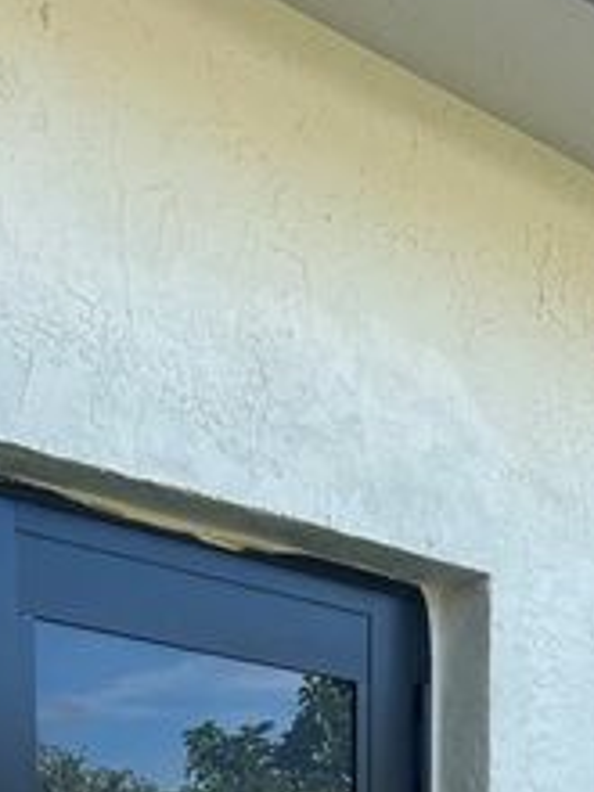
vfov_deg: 21.1
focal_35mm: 79
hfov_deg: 18.6
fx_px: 1807
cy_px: 1165
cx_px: 223
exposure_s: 1/909
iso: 50
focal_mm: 5.7
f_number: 1.5
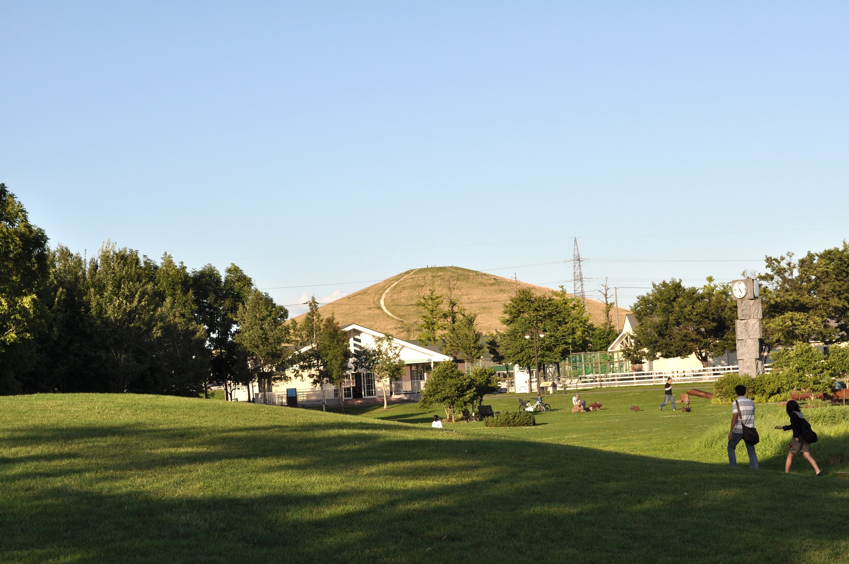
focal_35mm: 82
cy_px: 282
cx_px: 424
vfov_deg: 16.5
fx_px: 1943
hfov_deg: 24.6
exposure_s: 1/400
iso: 200
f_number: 10
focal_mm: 55
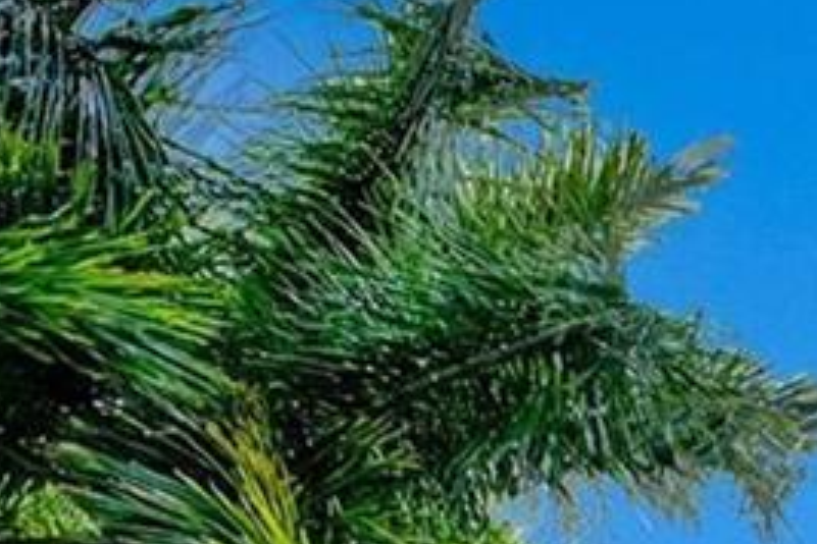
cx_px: 2007
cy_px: 1219
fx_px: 2178
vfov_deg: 12.0
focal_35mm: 96
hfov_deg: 14.0
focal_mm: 16
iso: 1250
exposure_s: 1/500
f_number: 22
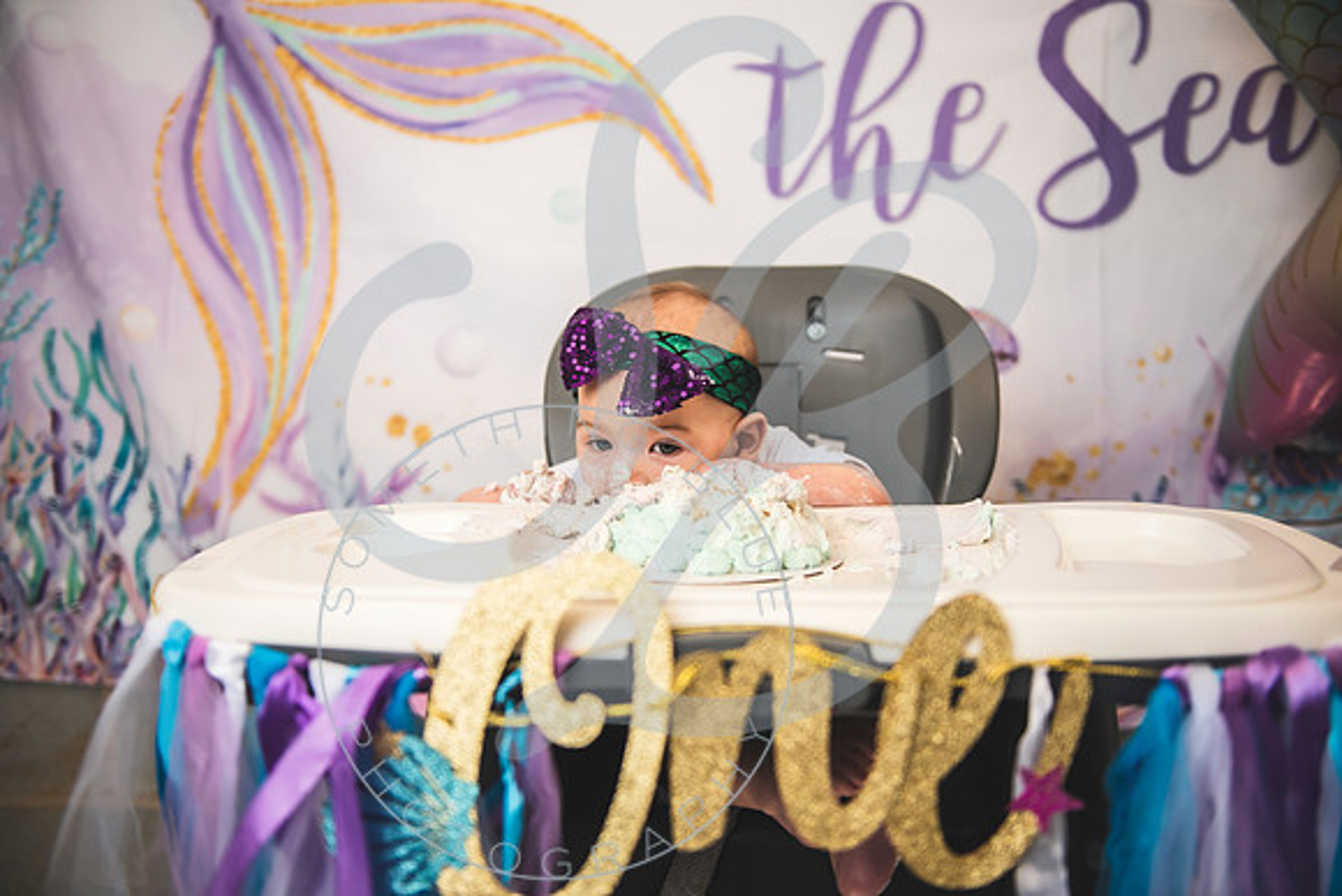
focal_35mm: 36
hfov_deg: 53.1
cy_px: 448
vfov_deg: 36.9
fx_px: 1342
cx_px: 671
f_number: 2.8
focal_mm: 36
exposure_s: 1/160
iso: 250
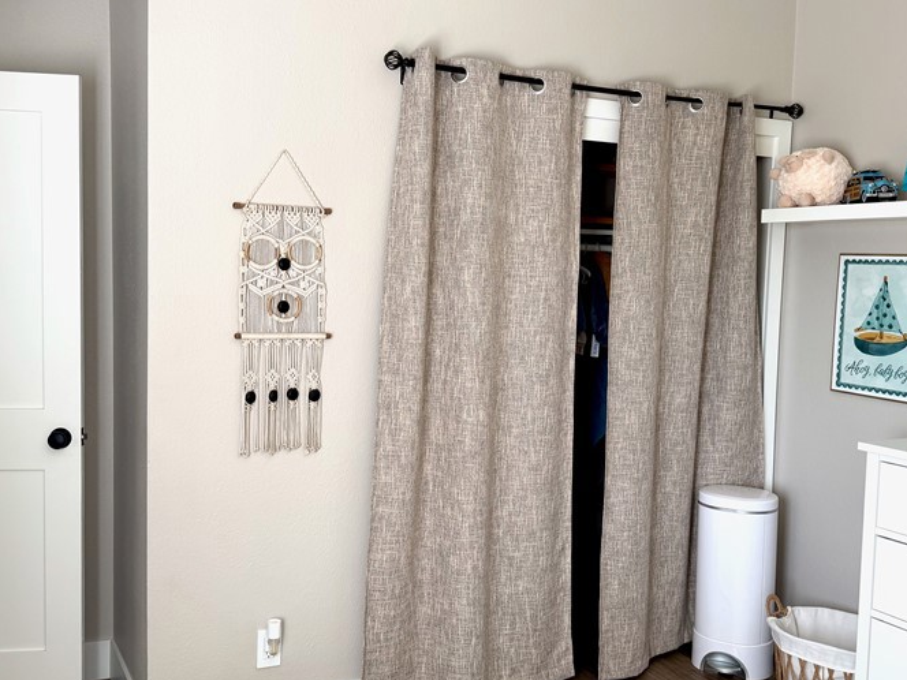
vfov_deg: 38.7
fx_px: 969
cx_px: 479
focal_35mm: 37
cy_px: 339
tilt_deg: -4.1
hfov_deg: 50.1
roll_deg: -1.8
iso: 64
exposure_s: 1/121
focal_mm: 6.76
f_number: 1.78
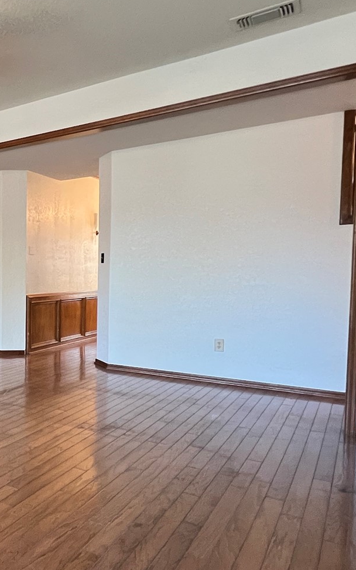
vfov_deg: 64.6
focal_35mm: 29
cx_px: -81
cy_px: 301
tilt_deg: -4.5
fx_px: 450
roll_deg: +0.3
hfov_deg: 34.0
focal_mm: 1.57
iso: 500
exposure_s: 1/60
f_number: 1.8
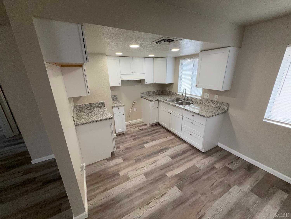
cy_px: 110
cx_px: 146
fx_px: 118
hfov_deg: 102.1
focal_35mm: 14
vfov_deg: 85.7
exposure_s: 1/120
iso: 125
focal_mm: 2.22
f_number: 2.2
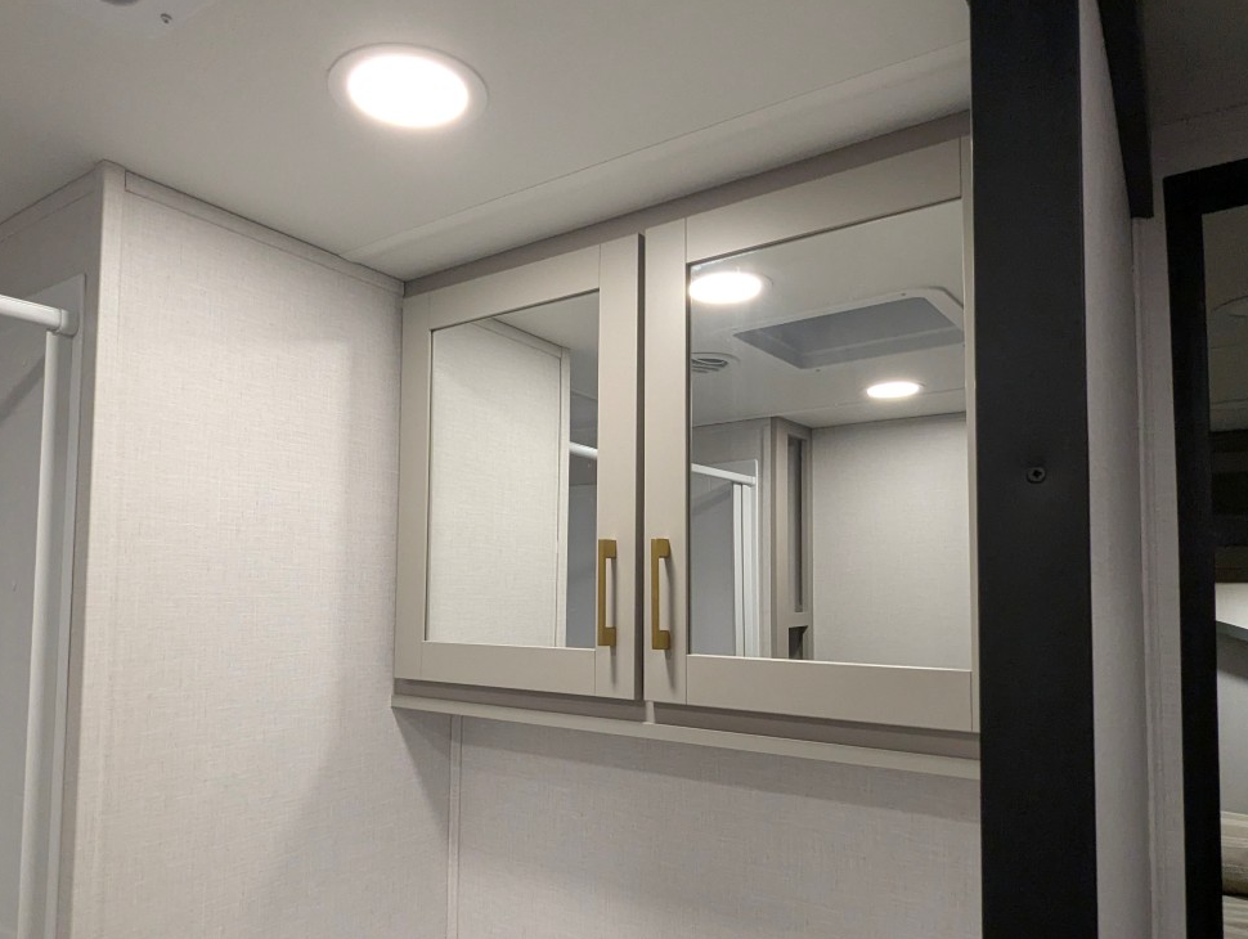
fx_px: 830
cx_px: 569
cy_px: 539
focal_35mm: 23
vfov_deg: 58.7
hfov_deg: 73.7
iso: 333
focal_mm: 2.35
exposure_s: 1/165
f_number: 2.2
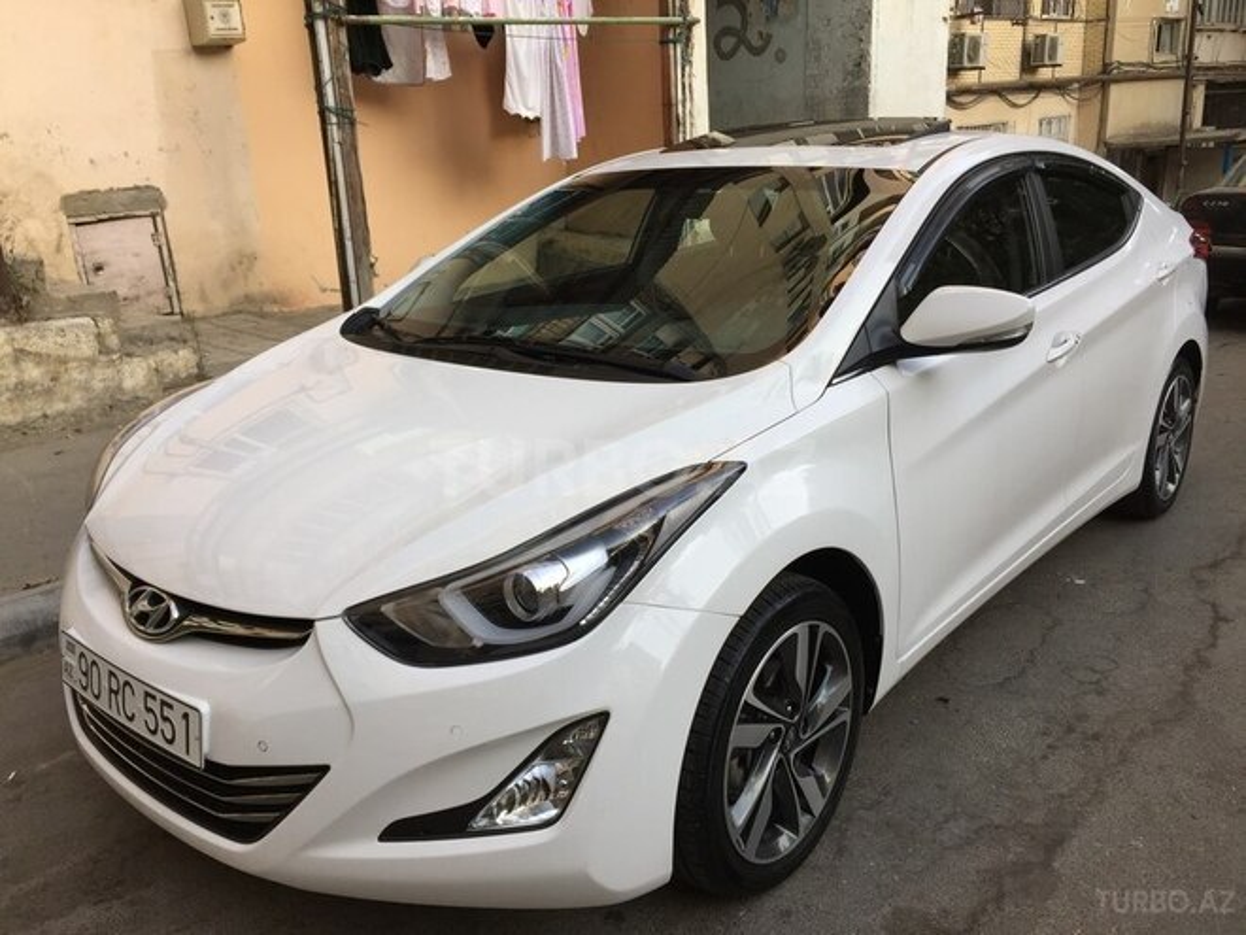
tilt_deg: -16.7
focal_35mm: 29
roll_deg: +2.6
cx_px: 623
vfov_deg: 48.2
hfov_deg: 61.7
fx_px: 1044
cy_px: 468
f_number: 2.2
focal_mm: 4.15
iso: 32
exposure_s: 1/284
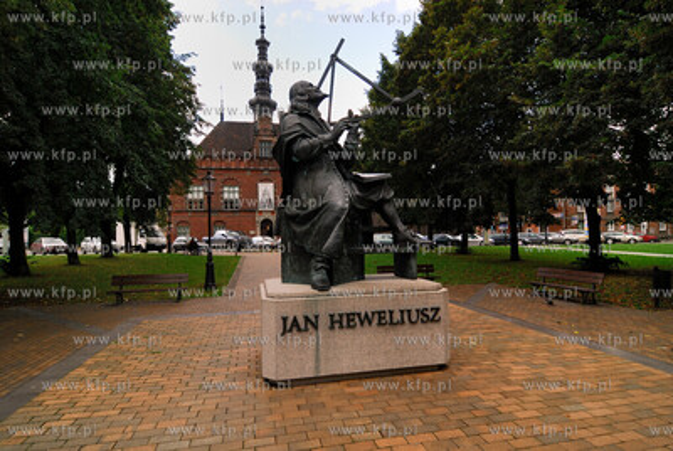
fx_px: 337
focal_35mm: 18
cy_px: 226
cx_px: 336
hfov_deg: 89.9
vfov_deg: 67.6
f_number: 8
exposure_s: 1/80
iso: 200
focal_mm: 12
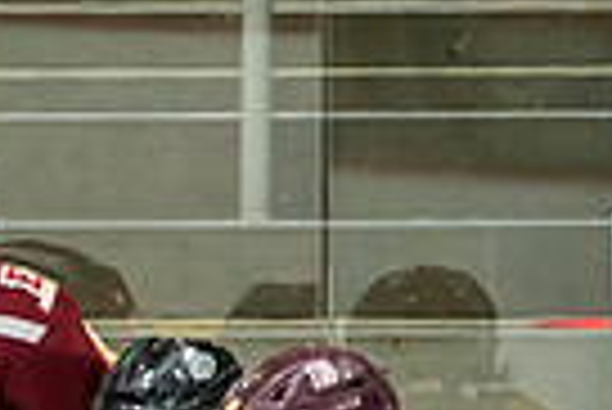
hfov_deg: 1.6
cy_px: 900
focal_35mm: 1249
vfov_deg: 1.1
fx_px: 21255
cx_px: 87
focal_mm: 200
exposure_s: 1/640
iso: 2000
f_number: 2.8
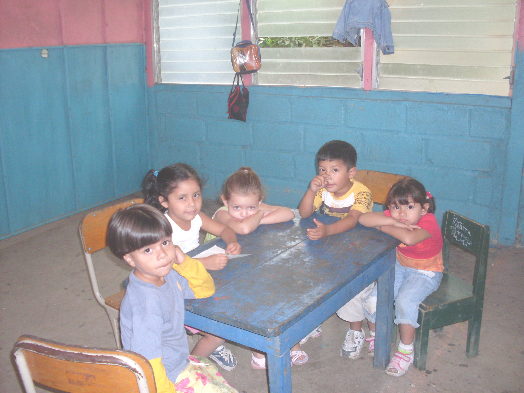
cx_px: 262
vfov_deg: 37.7
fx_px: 575
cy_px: 196
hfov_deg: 49.0
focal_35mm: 38
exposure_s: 1/45
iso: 160
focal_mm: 6.3
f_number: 2.8
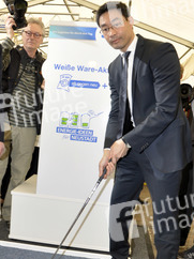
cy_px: 163
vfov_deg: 43.5
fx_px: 322
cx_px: 64
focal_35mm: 43
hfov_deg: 33.2
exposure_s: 1/60
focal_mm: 18
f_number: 5
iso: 400
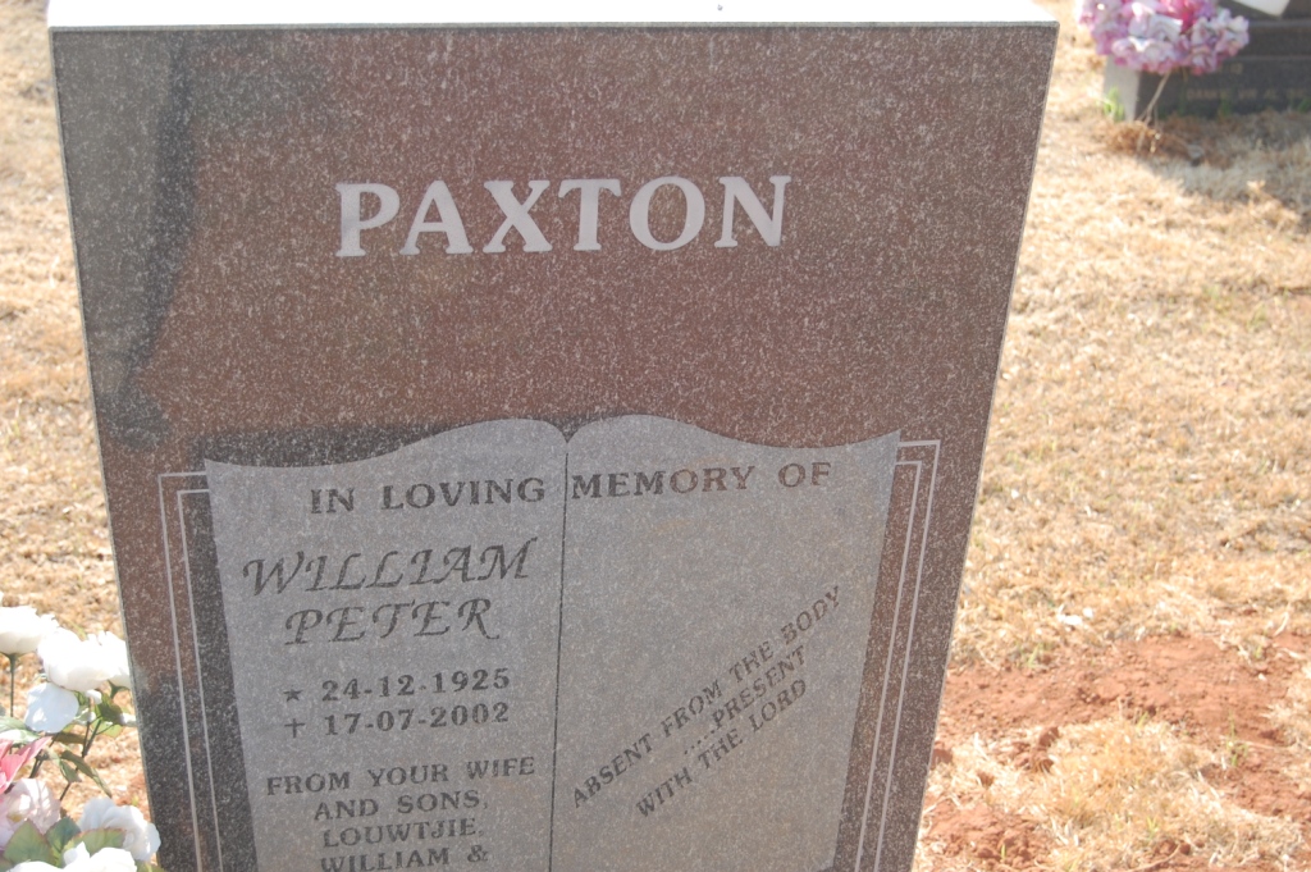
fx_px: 2292
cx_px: 656
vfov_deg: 21.5
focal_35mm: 63
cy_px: 436
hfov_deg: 31.9
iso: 200
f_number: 6.3
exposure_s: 1/160
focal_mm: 42
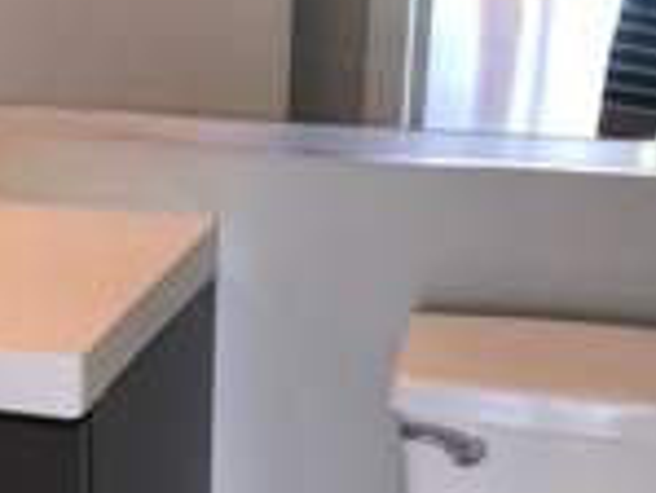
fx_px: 1707
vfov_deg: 16.2
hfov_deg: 21.5
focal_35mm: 90
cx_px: 128
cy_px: 440
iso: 20
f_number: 1.8
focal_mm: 3.99
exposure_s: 1/45
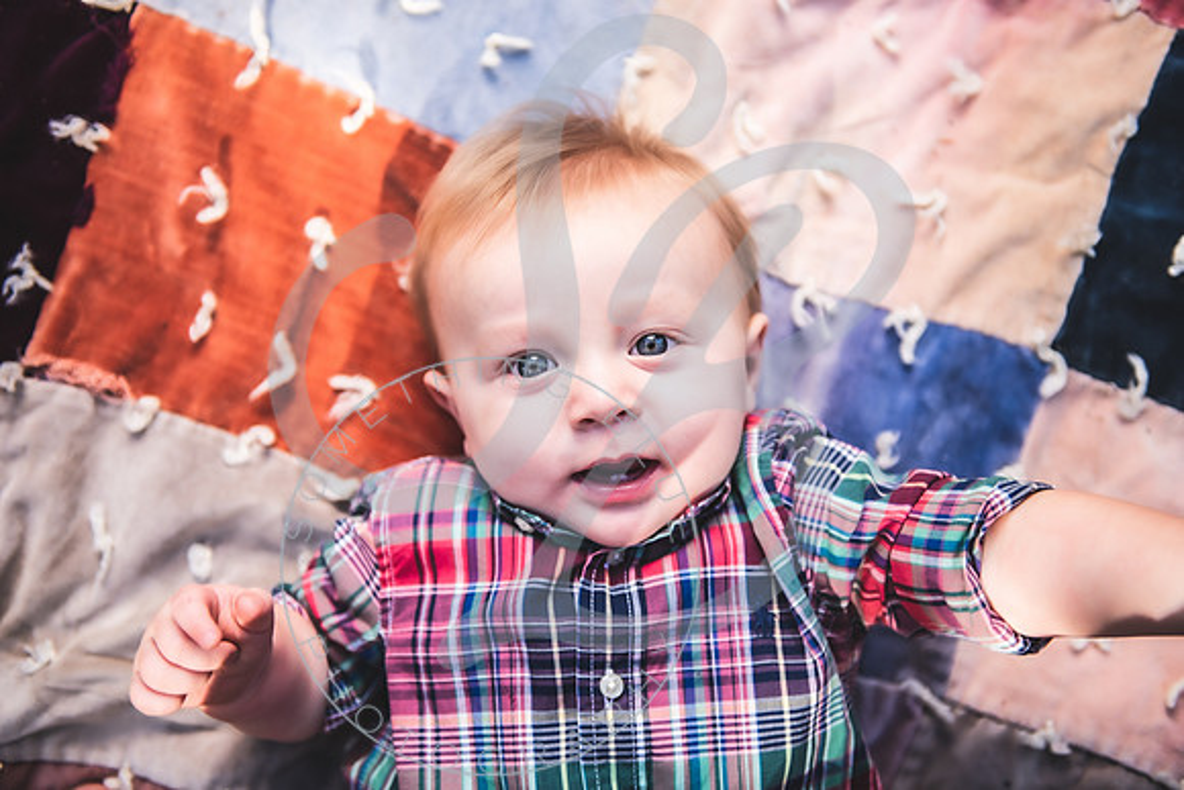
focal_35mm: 48
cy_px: 395
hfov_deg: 41.1
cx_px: 592
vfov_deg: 28.1
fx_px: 1579
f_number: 2.8
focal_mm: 48
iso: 100
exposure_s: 1/200
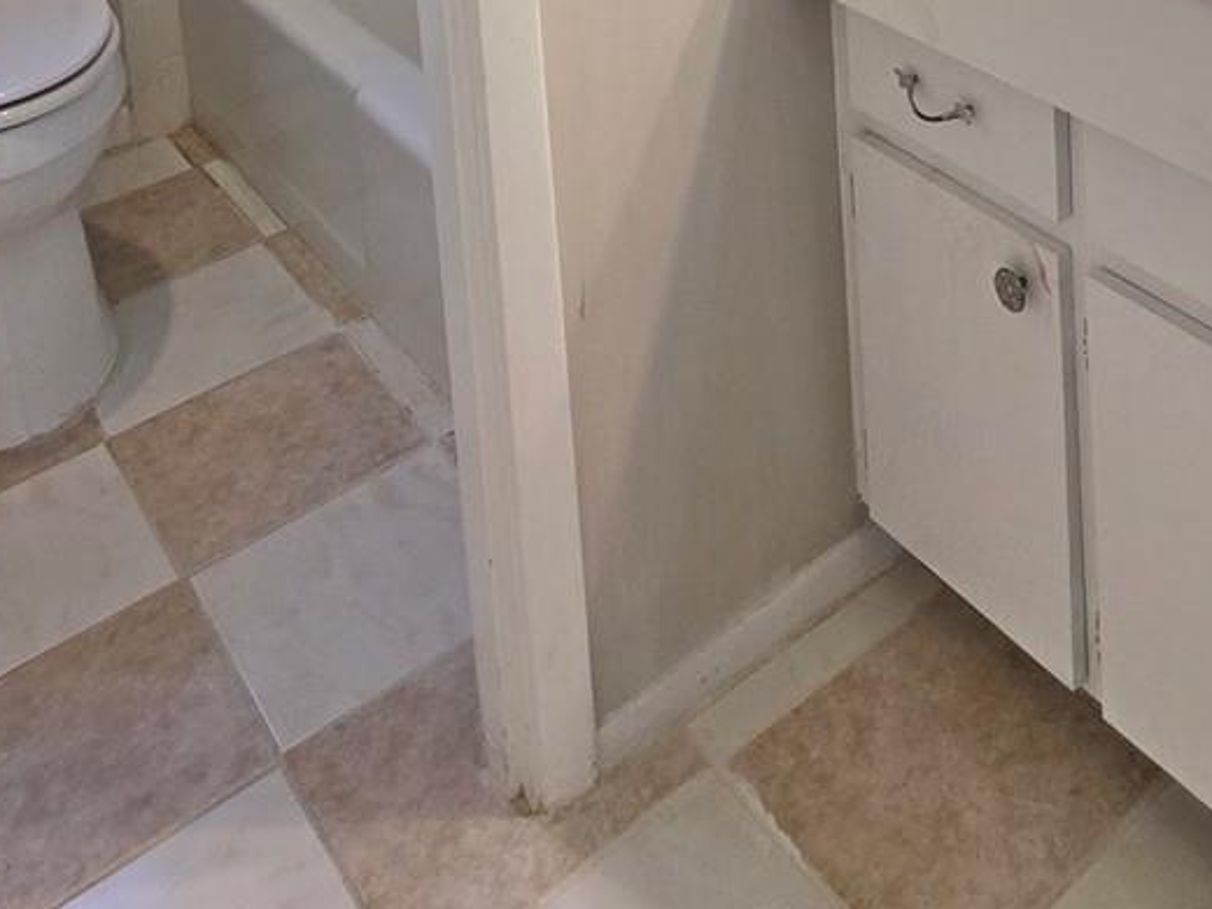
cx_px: 790
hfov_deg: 46.2
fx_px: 1401
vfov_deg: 26.4
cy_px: -448
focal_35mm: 40
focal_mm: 2.2
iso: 100
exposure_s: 1/120
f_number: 1.9
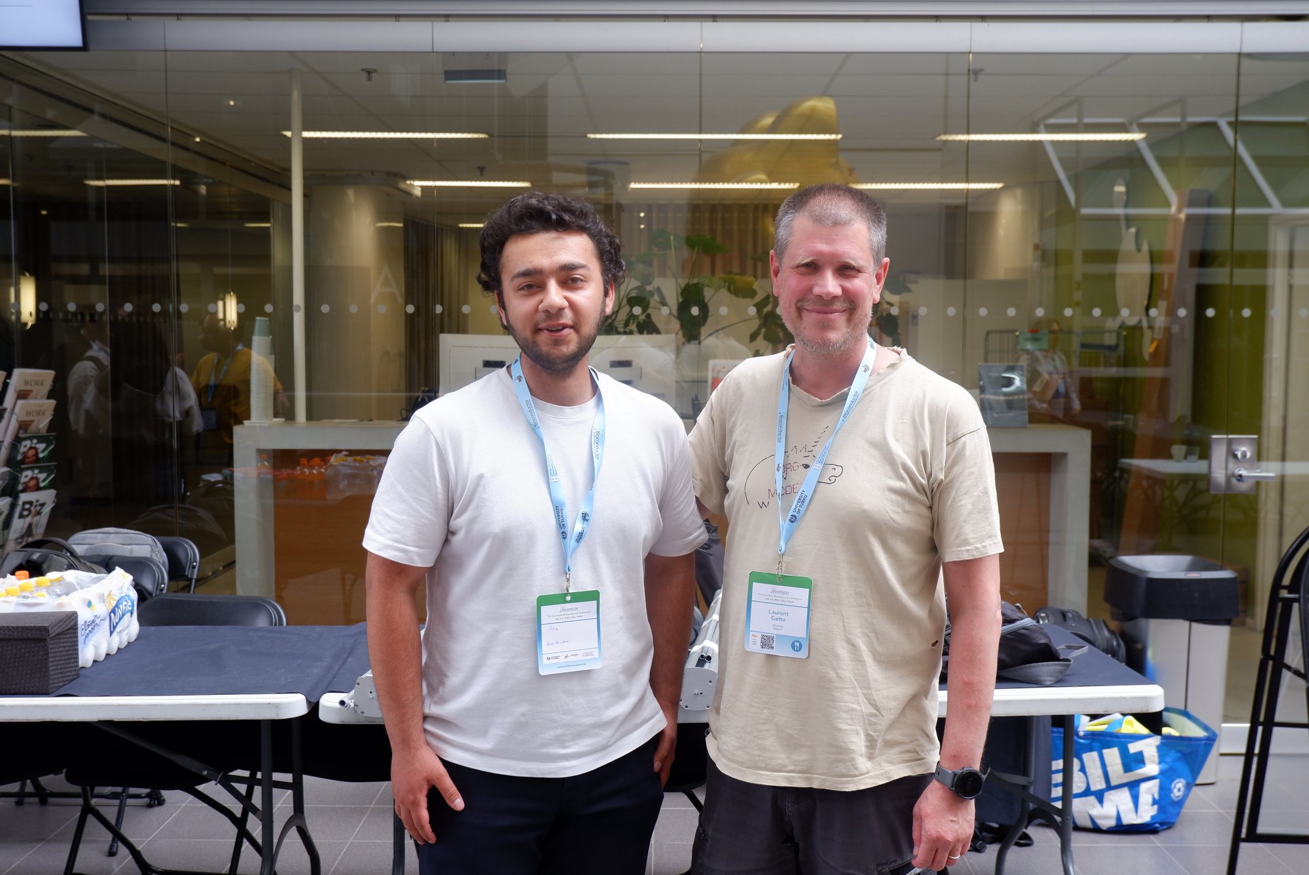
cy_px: 438
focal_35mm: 36
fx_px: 1310
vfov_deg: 36.9
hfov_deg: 53.1
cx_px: 654
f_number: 4.4
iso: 400
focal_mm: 24.9
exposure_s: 1/125
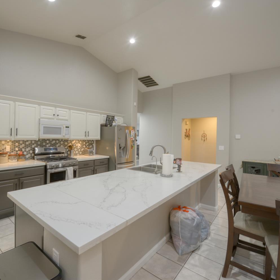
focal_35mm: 18
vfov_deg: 80.7
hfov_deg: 79.5
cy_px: 139
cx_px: 108
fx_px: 165
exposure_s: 1/6
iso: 400
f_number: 10
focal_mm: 14
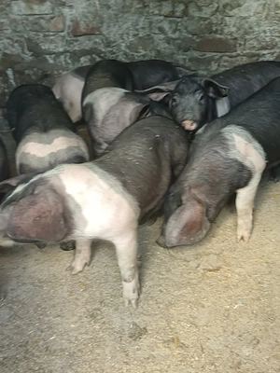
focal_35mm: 36
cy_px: 186
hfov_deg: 39.7
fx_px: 388
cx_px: 140
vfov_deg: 51.4
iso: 2191
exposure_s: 1/50
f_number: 1.75
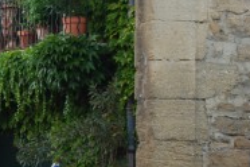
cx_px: -164
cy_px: 177
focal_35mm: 207
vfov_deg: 6.6
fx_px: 1437
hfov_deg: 9.6
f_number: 5.3
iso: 200
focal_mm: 40
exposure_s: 1/40
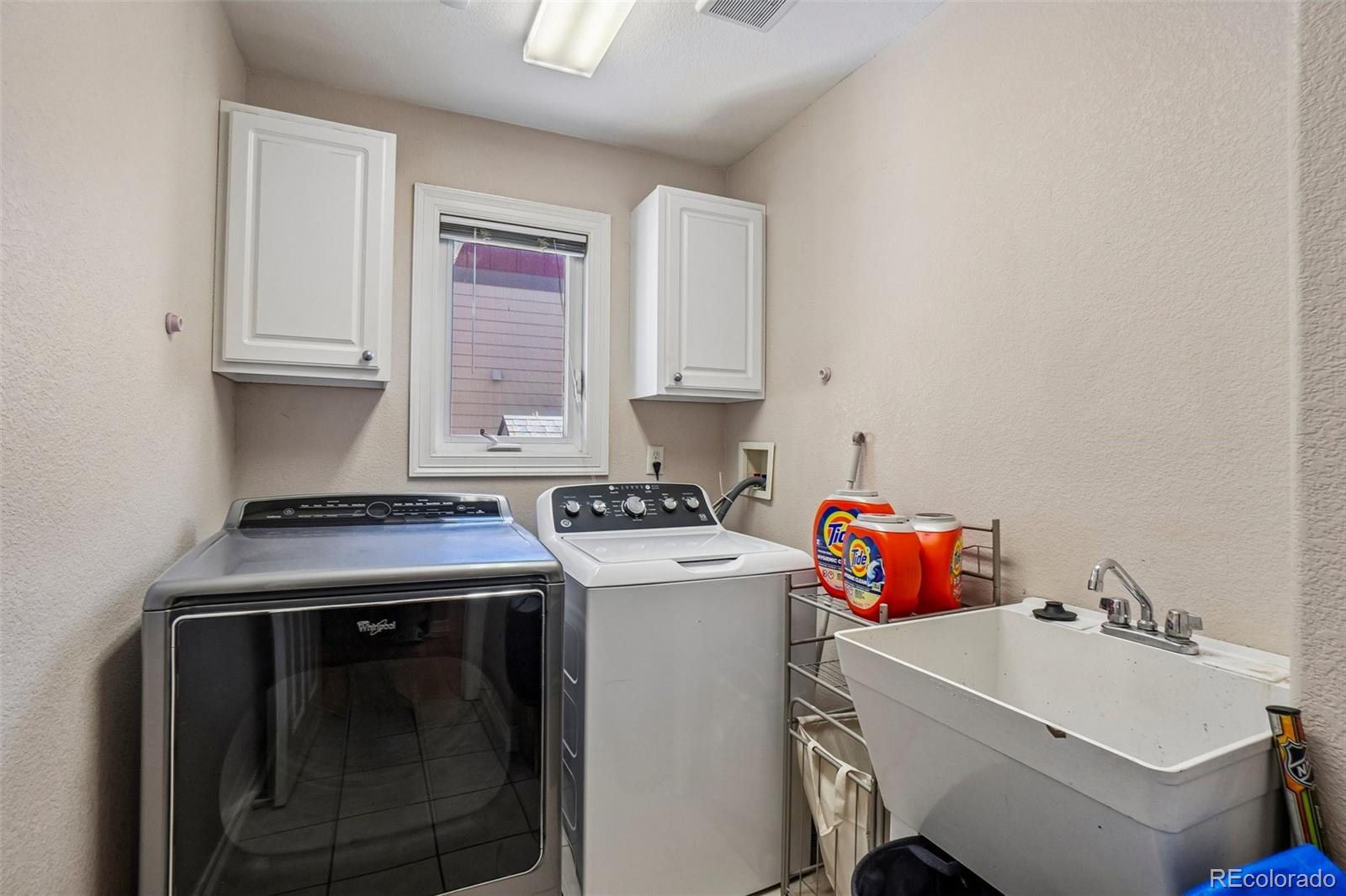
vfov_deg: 77.3
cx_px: 673
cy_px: 448
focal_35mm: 15
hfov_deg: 100.4
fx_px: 561
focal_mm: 10
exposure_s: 1/20
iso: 400
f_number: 8
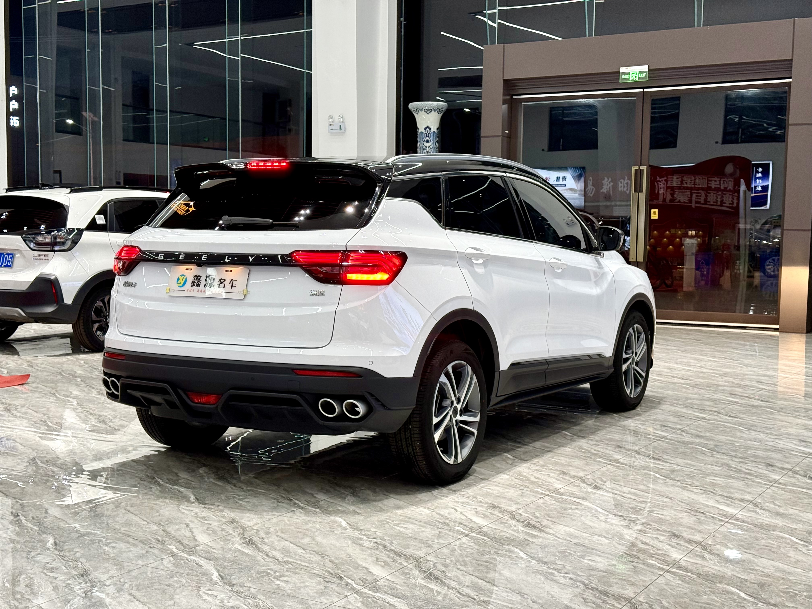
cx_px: 406
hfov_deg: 39.7
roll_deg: -1.0
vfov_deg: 30.3
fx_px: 1126
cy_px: 304
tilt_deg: -3.7
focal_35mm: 48
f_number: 1.78
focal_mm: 6.76
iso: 100
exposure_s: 1/100
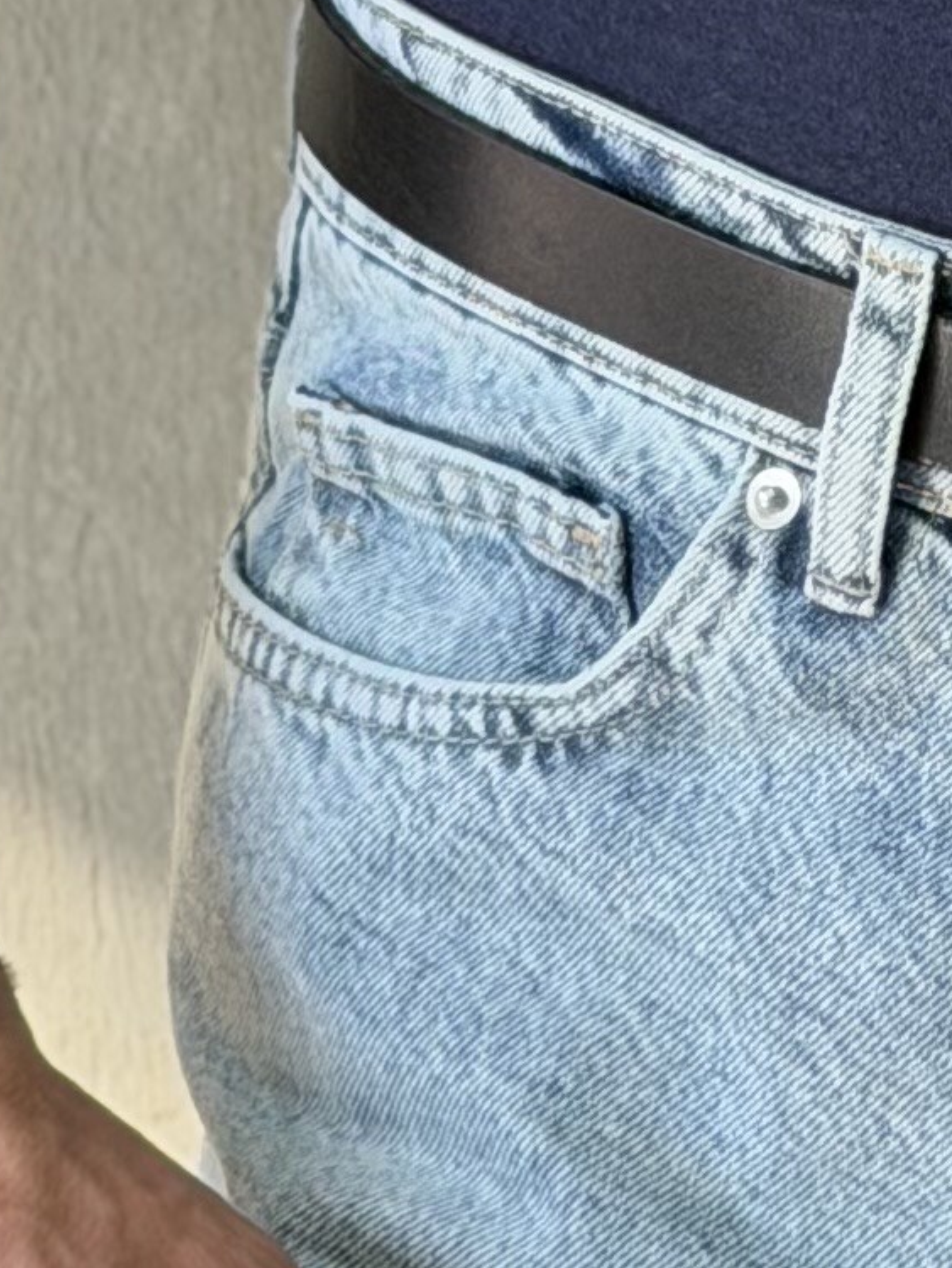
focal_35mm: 258
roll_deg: -1.0
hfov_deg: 5.7
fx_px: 9455
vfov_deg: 7.7
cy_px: 583
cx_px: 1480
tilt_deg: -22.7
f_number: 1.78
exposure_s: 1/810
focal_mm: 6.76
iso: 100
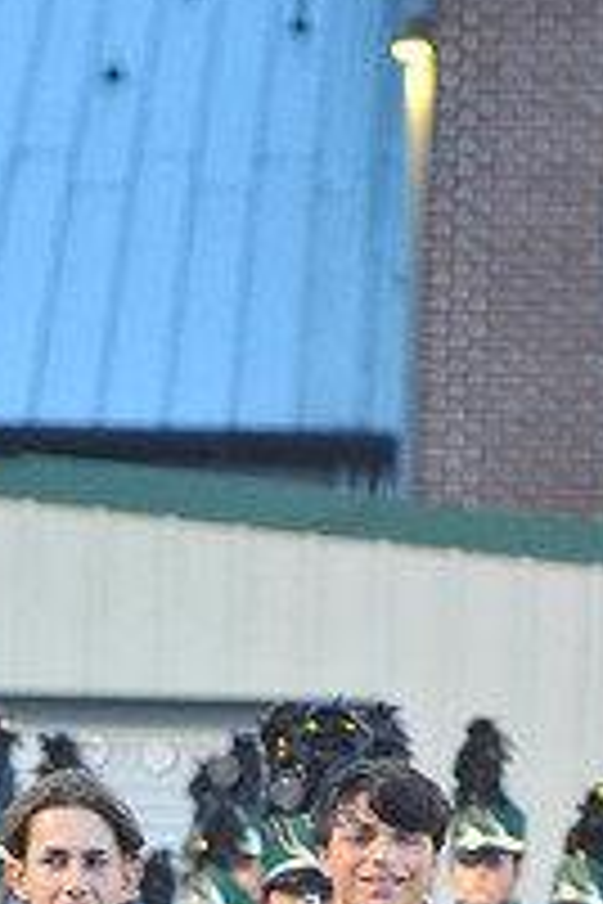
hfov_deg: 2.4
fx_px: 14471
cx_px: 81
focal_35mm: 576
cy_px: 1273
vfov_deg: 3.6
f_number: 5.6
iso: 5000
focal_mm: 200
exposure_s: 1/250
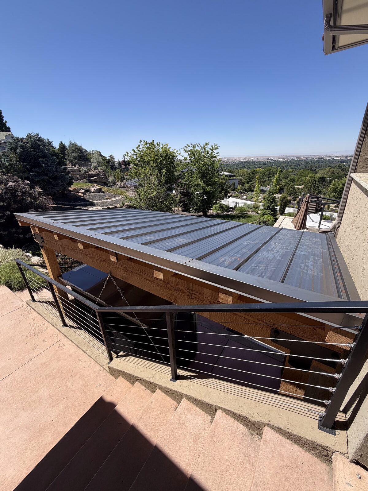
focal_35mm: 14
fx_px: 198
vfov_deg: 102.1
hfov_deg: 85.7
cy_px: 246
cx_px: 184
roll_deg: +1.8
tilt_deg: -23.1
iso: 20
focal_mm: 2.22
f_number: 2.2
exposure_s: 1/789
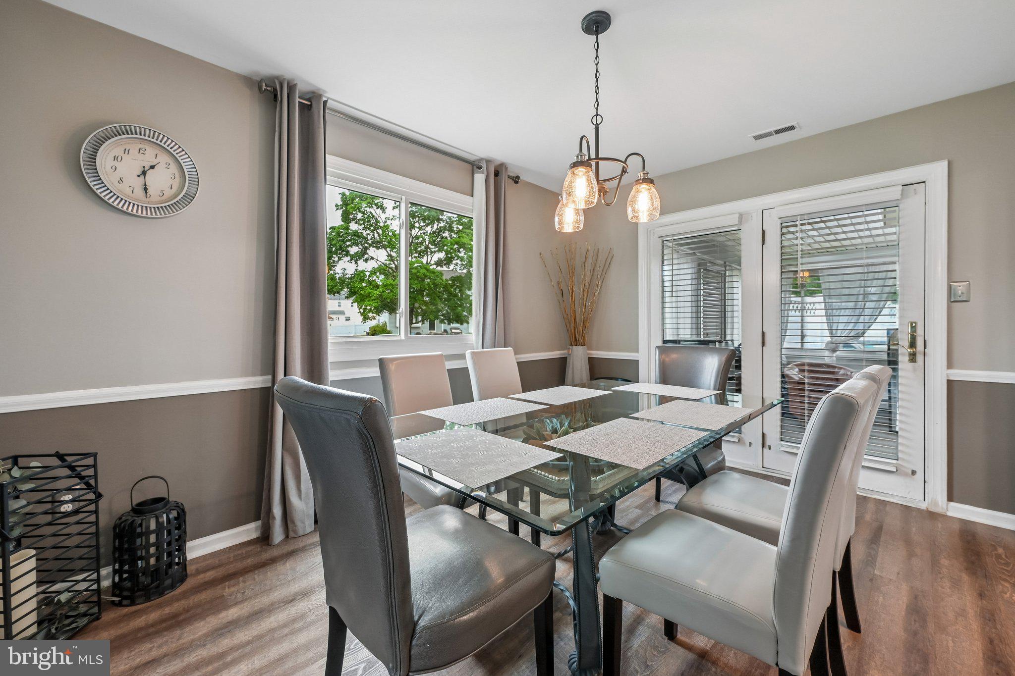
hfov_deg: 104.3
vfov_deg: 81.2
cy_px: 338
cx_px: 508
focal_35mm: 14
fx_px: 395
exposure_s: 1/8
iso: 400
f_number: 11
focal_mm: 14
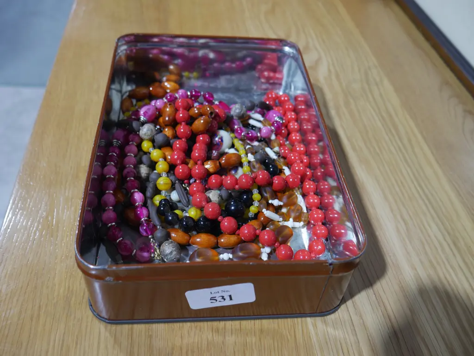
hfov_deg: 56.8
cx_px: 237
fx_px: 438
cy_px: 178
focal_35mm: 32
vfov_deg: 44.2
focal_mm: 16
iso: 400
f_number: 3.6
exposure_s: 1/60
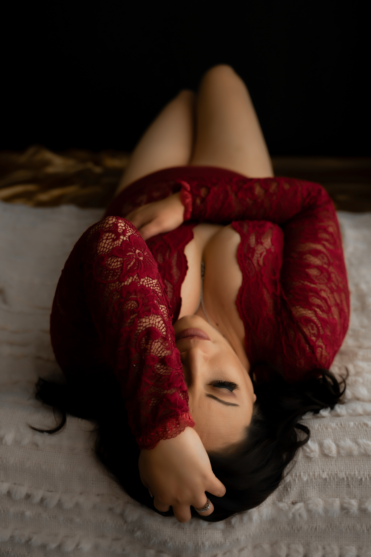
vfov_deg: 50.7
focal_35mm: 38
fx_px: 587
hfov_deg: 35.1
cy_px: 278
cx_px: 186
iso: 320
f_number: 2.8
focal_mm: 38
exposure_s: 1/160
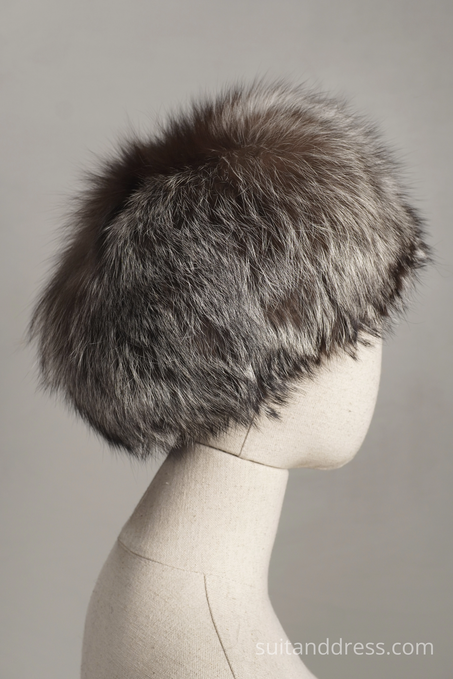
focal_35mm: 48
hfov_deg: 28.1
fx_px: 906
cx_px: 226
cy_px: 340
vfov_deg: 41.1
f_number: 5.6
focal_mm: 32
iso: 320
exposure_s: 1/60
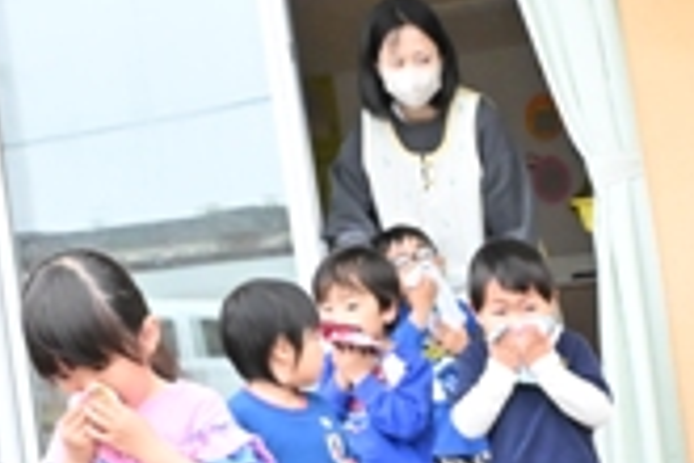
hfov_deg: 20.0
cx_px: 290
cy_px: 322
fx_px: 1966
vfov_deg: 13.4
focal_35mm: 102
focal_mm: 28
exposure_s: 1/1250
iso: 6400
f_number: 8
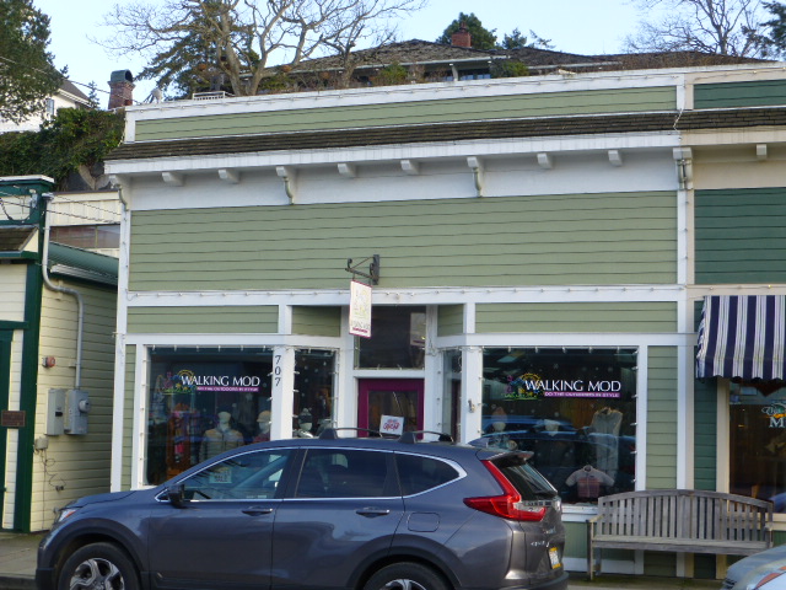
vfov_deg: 27.0
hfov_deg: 35.5
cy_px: 295
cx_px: 393
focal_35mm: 54
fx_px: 1226
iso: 100
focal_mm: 9.7
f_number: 4.6
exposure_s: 1/125
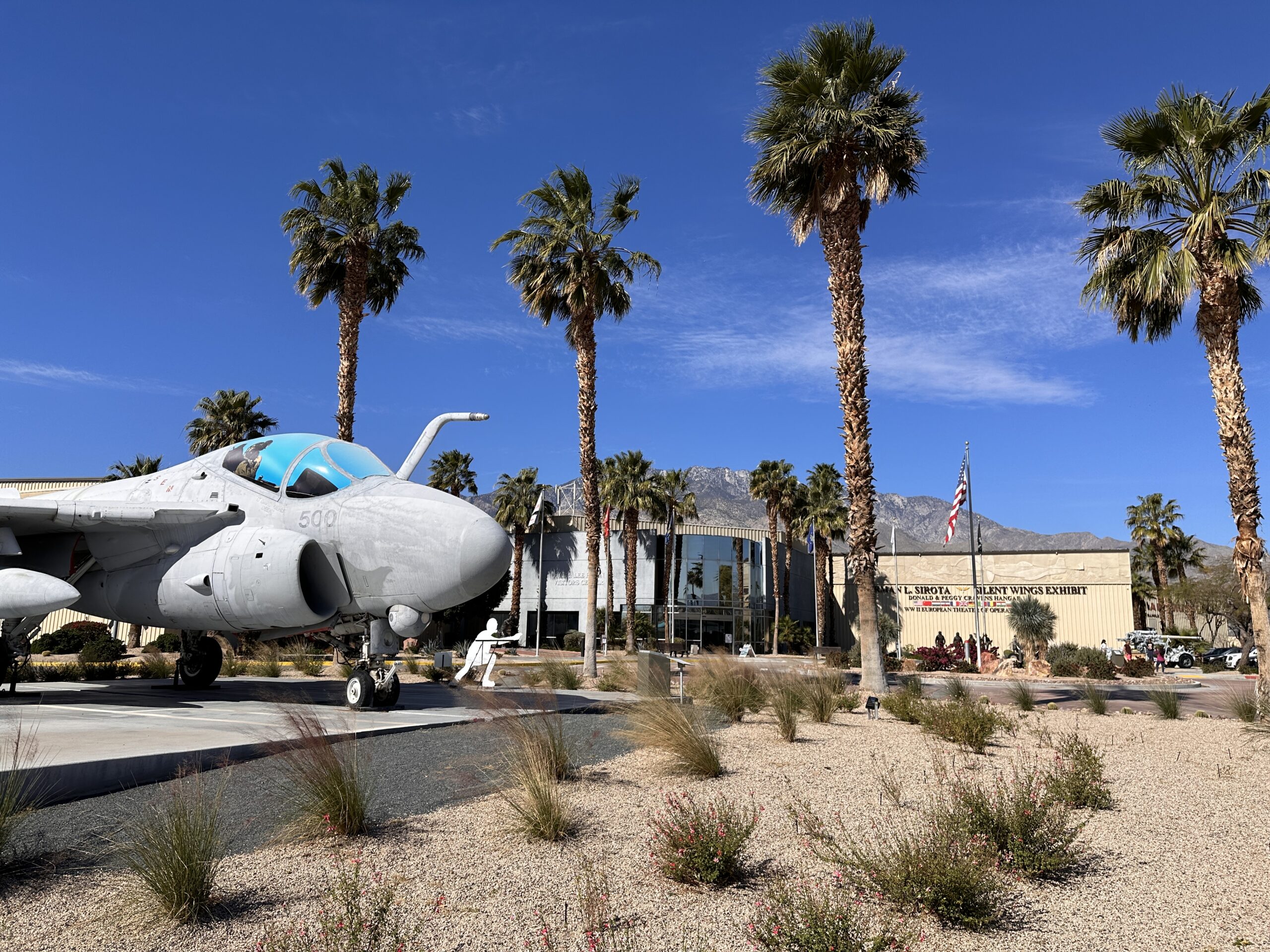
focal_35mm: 24
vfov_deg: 56.8
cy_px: 476
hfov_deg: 71.6
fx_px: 881
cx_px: 635
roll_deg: -1.4
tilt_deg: +10.3
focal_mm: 6.86
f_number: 1.78
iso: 80
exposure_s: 1/7042
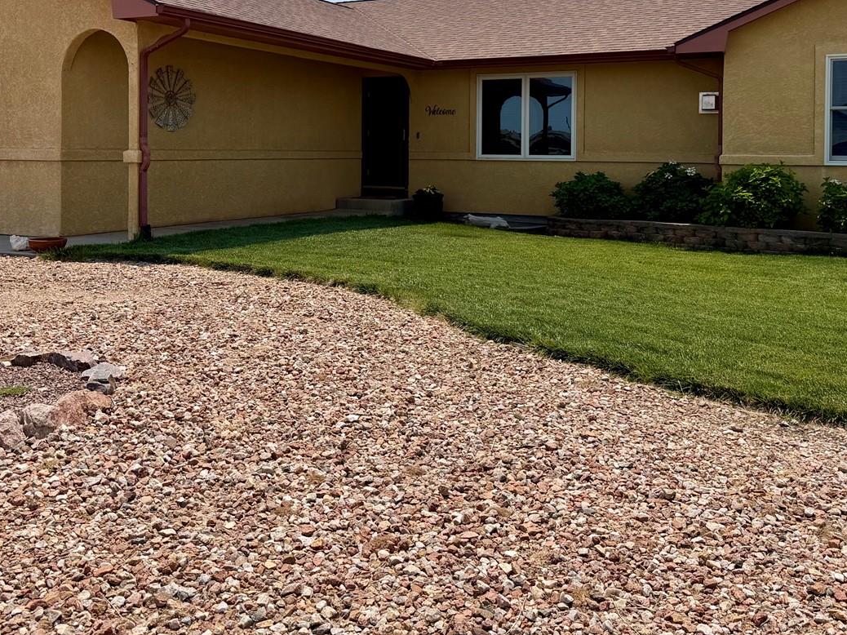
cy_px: 149
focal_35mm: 37
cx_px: 411
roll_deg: -1.1
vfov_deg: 37.6
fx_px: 905
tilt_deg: -0.5
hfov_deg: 50.1
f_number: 1.78
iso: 80
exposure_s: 1/8130
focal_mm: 6.76
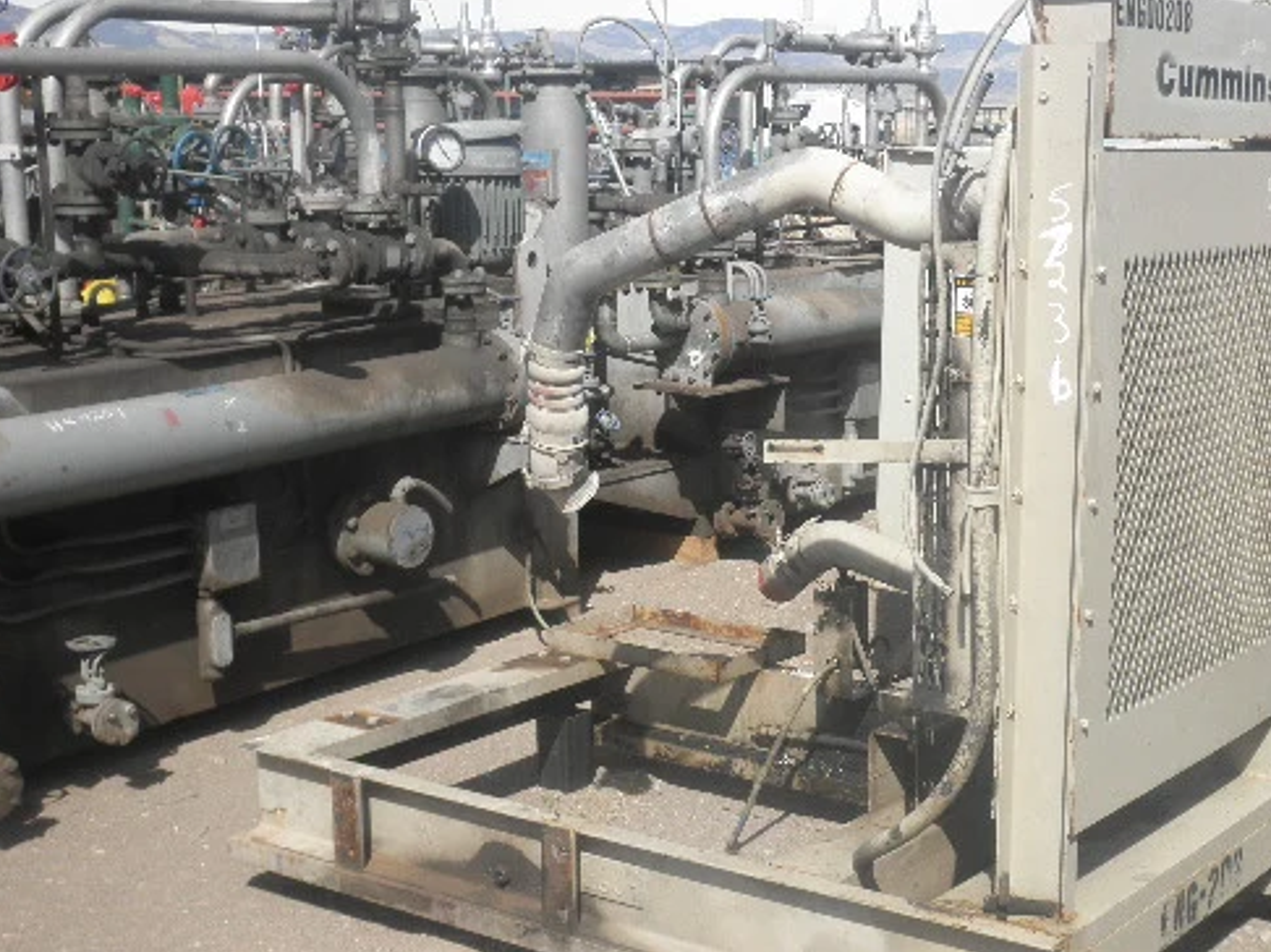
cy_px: 557
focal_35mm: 58
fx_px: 2129
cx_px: 795
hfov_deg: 33.1
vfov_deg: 25.2
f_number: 9.6
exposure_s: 1/80
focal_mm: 7.9
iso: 64
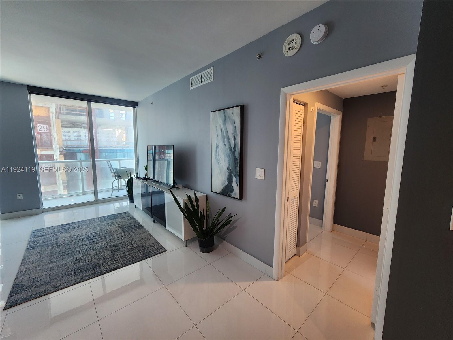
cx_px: 226
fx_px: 170
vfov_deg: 89.9
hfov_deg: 106.2
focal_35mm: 13
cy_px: 170
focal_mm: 2.2
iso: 125
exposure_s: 1/60
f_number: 2.2
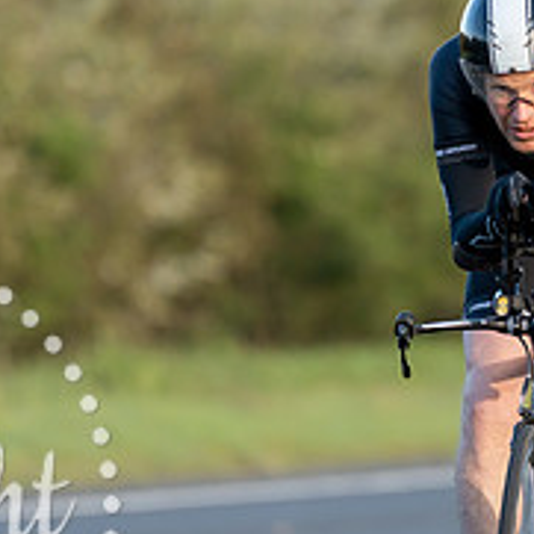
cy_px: 129
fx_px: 13317
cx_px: 551
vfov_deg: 2.3
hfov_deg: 2.3
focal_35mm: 763
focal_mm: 200
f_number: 2.8
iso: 320
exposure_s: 1/1000
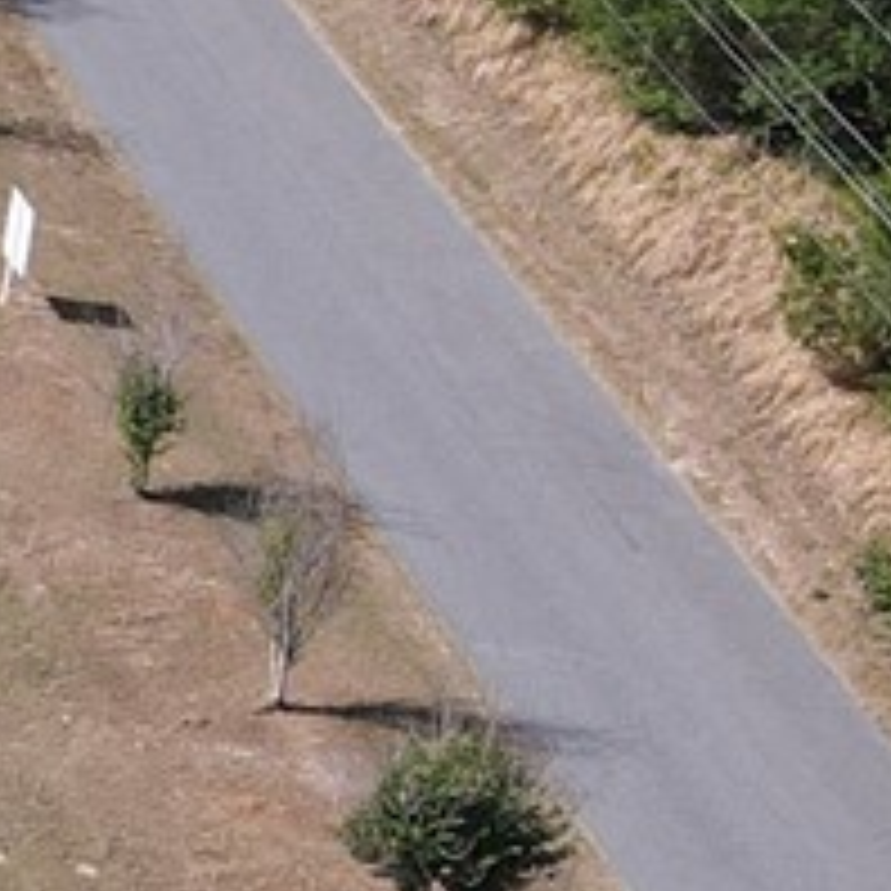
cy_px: -76
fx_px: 4980
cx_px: -1971
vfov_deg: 10.1
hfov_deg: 8.3
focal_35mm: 171
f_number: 2.8
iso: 100
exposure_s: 1/500
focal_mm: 4.5
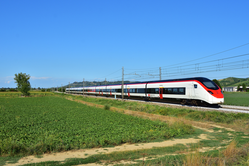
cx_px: 127
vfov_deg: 34.2
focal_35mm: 39
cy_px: 80
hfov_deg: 49.5
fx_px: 270
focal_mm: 24
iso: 200
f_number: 7.1
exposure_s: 1/800
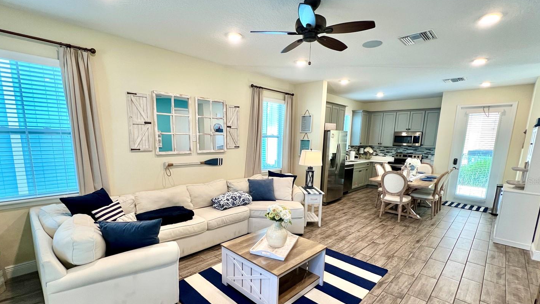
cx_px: 259
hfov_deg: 99.3
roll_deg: -1.2
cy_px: 181
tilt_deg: -10.1
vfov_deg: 66.5
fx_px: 229
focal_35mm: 16
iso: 160
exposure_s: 1/120
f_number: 1.8
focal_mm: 1.57
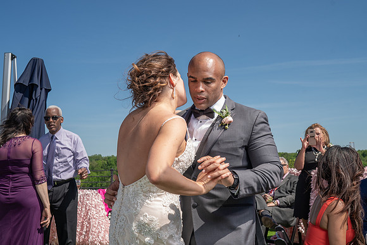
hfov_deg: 48.7
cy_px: 106
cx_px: 192
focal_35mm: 40
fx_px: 405
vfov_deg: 33.6
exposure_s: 1/250
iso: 50
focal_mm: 35
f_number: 7.1
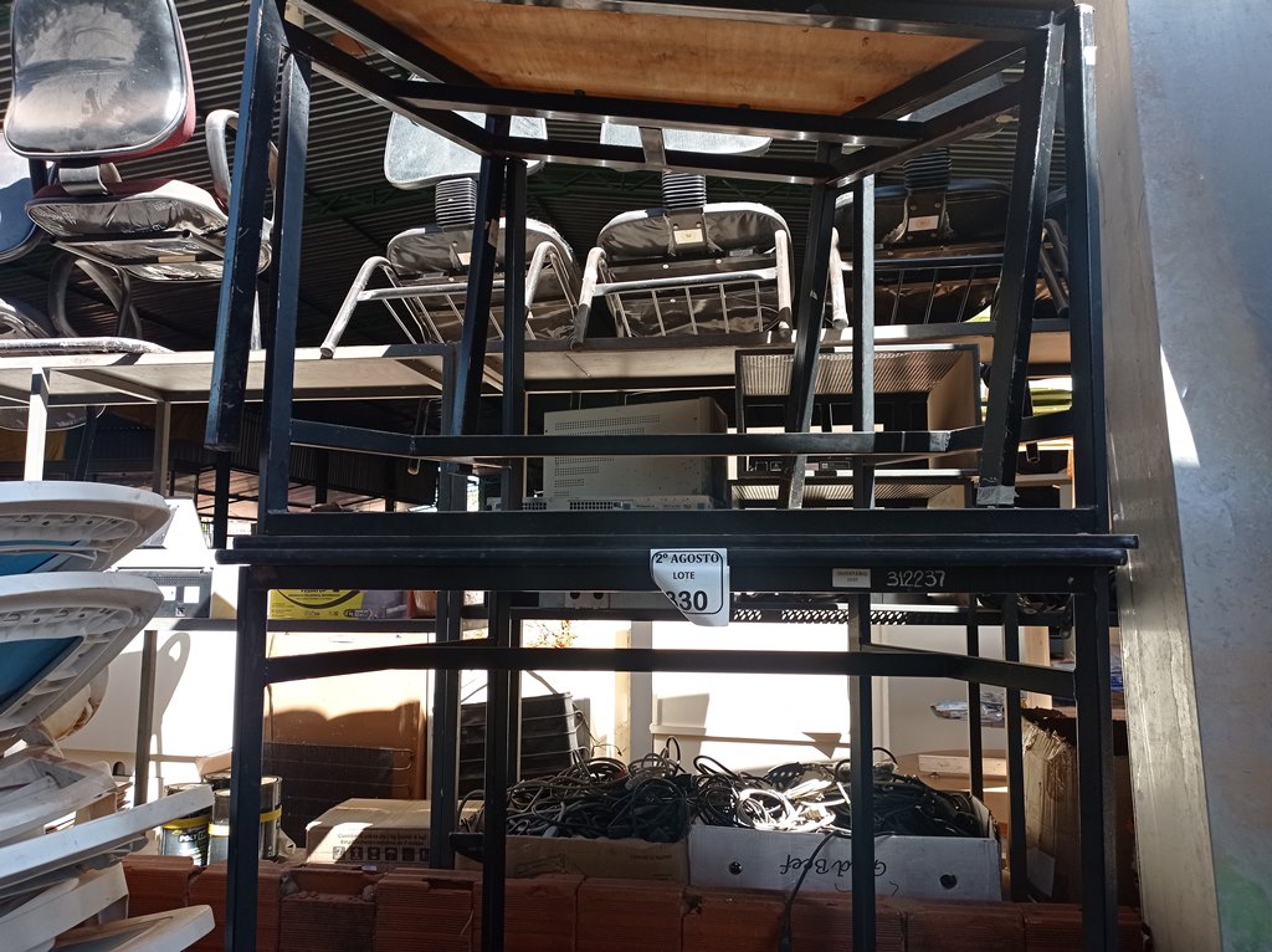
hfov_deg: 63.5
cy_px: 476
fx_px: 1028
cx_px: 636
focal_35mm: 28
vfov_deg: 49.7
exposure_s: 1/401
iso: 102
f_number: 1.79
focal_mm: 4.7
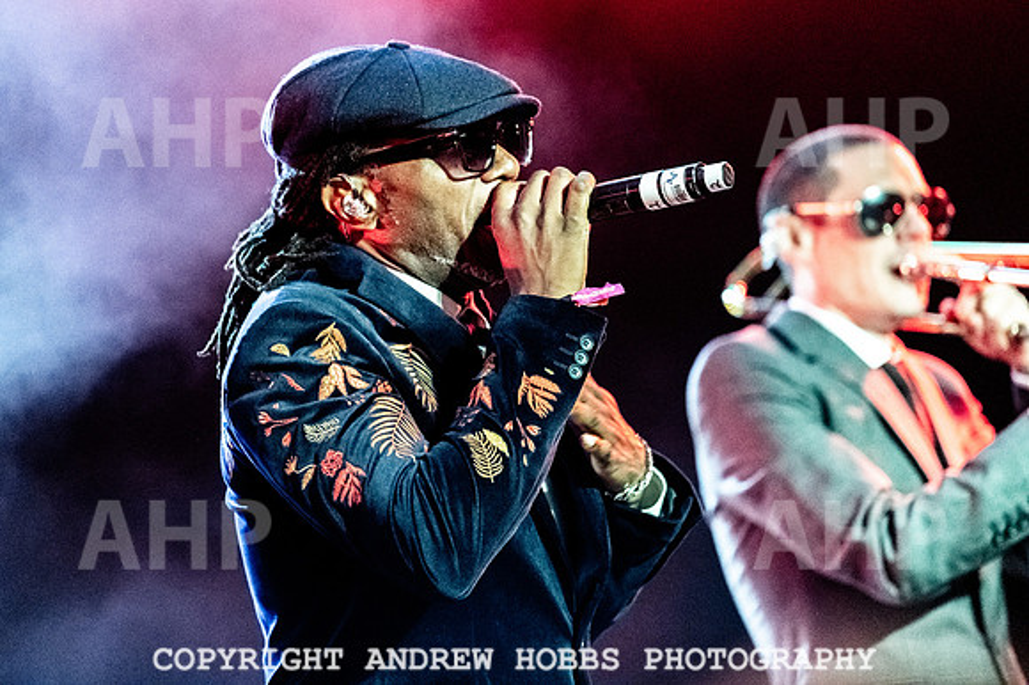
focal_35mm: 227
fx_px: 6492
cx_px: 445
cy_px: 296
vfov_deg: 6.0
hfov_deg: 9.1
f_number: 2.8
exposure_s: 1/640
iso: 6400
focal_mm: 200
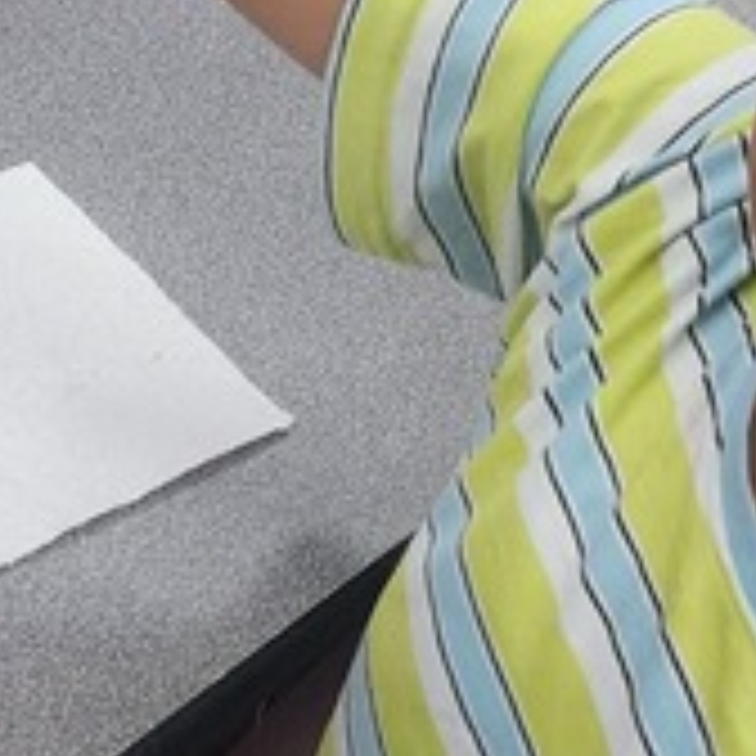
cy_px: -680
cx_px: 1084
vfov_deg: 12.6
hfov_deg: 13.4
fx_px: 3064
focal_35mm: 124
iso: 250
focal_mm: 6.4
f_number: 1.8
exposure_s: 1/120
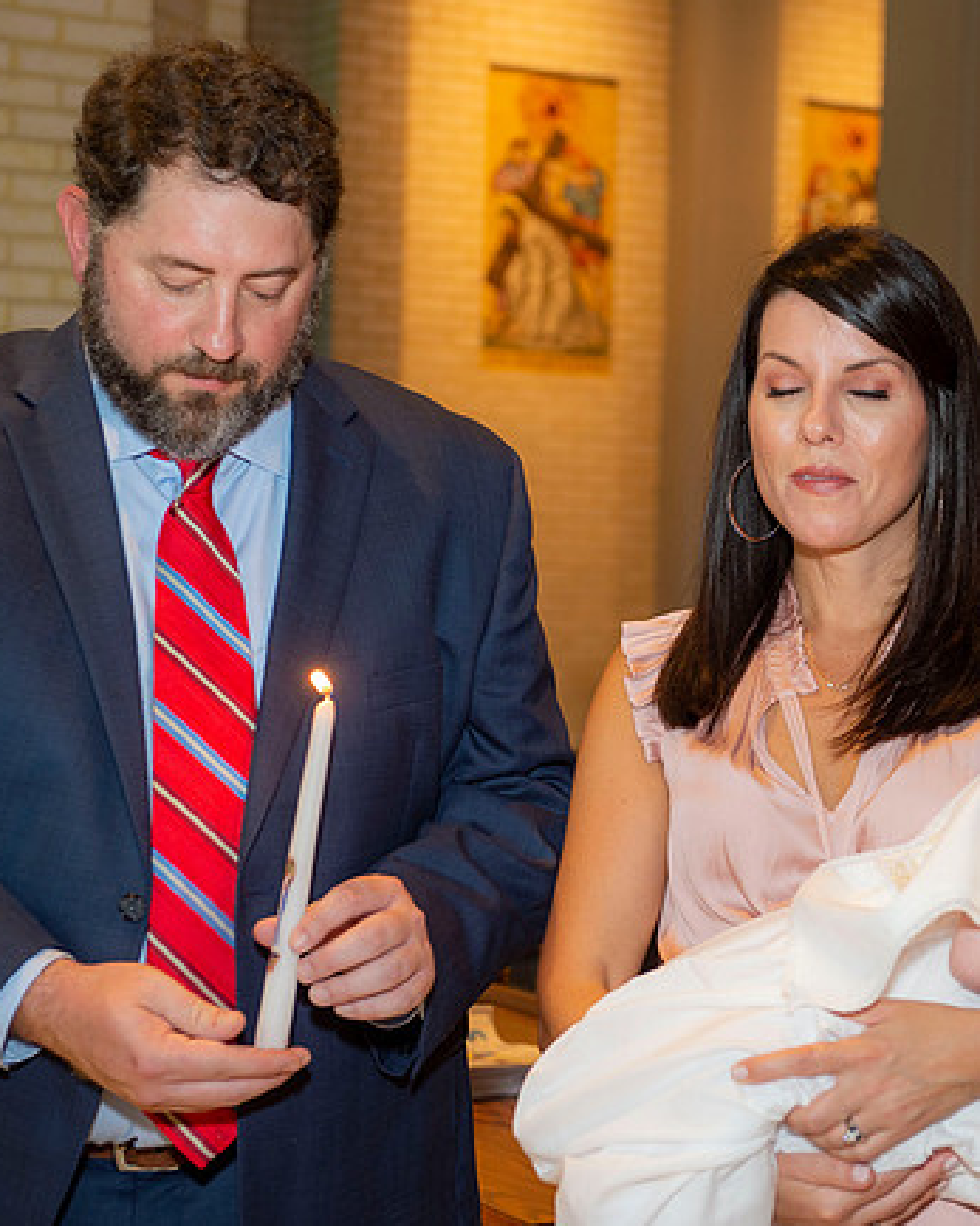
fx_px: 2901
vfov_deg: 23.9
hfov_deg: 19.1
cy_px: 613
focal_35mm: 80
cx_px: 661
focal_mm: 56
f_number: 4
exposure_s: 1/100
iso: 1000
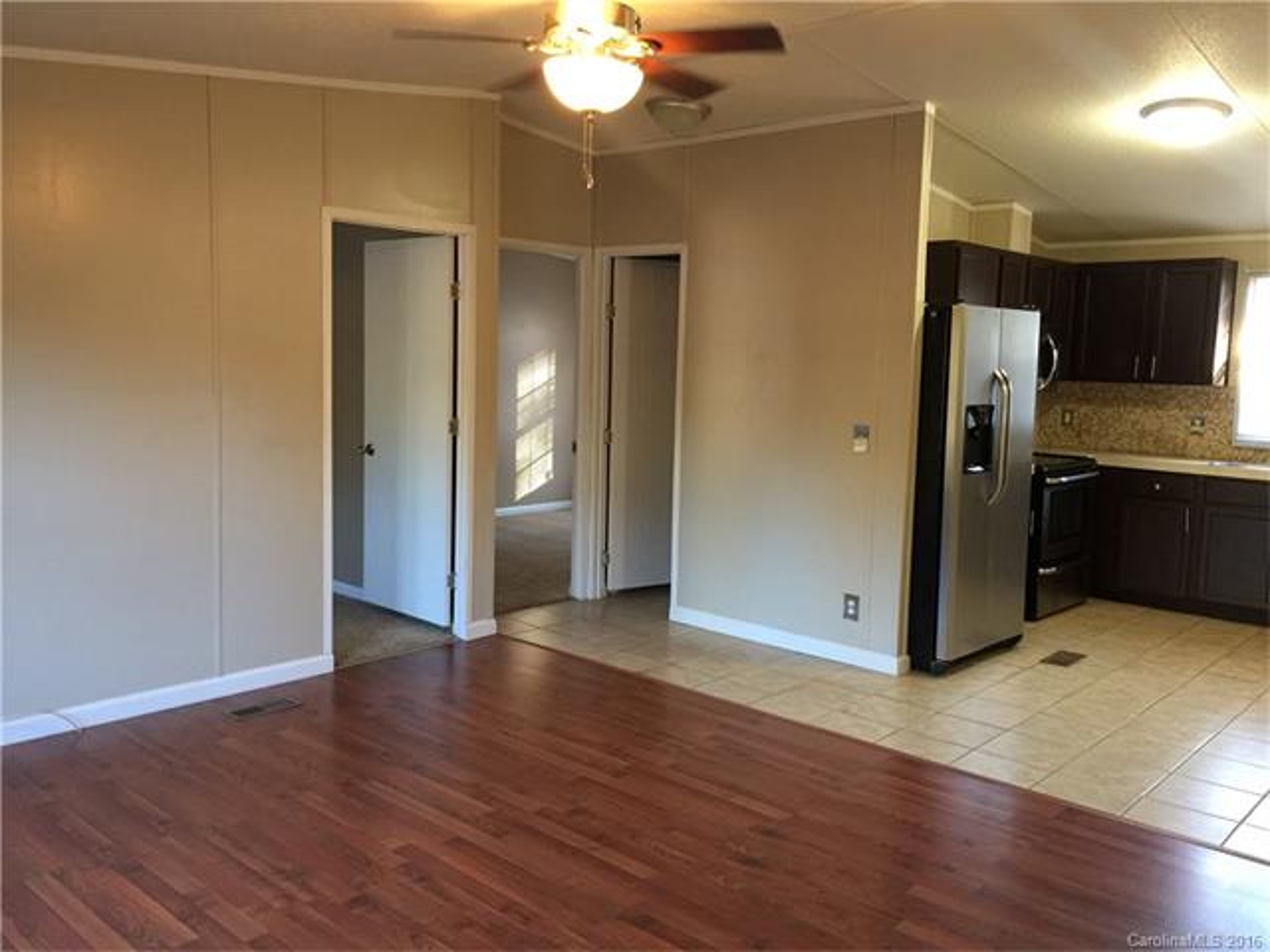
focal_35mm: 29
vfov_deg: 48.2
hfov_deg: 61.7
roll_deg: -1.7
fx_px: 1064
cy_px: 476
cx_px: 635
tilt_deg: -5.6
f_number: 2.2
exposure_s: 1/15
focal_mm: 4.15
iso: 100
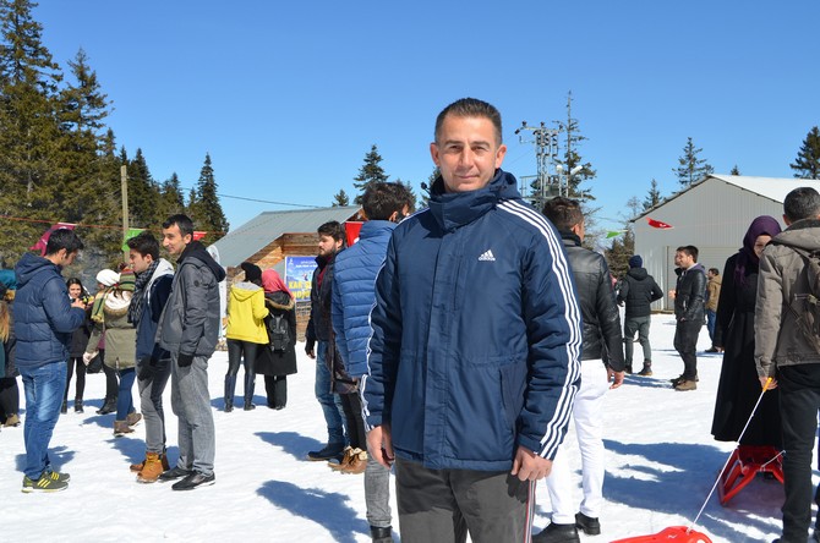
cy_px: 272
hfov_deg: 49.6
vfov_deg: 34.1
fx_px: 887
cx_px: 410
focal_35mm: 39
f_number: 8
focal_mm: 26
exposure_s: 1/250
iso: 100
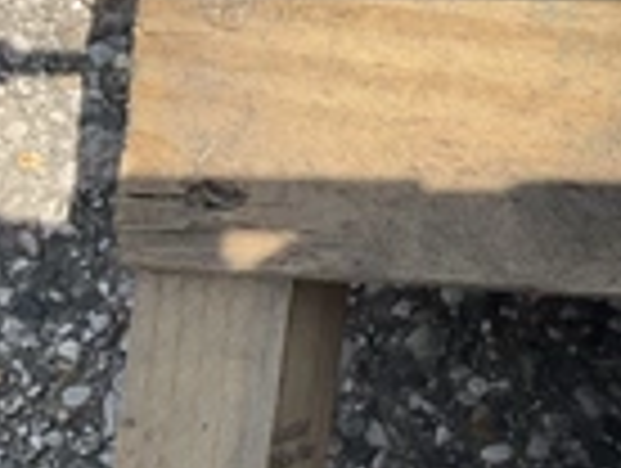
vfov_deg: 17.5
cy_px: 99
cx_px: 846
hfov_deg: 20.8
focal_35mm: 84
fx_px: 1510
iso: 25
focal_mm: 3
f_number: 1.8
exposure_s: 1/1279
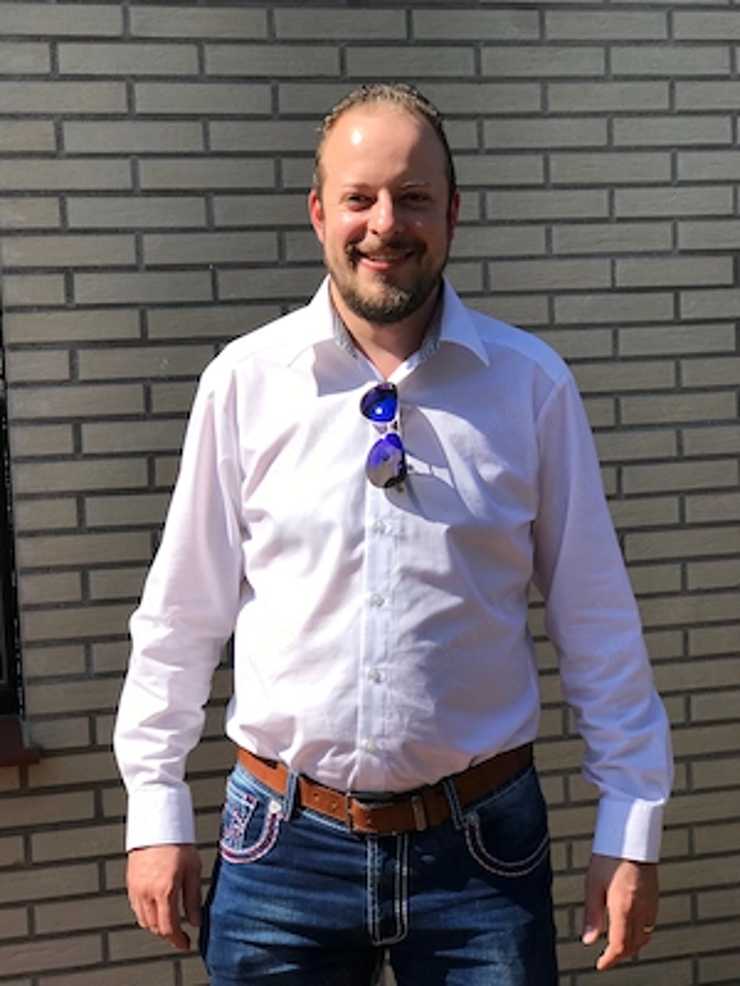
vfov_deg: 33.8
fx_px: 1625
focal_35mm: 57
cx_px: 370
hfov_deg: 25.7
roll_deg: +2.6
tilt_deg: -4.3
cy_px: 493
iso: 20
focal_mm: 6.6
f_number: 2.8
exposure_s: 1/725
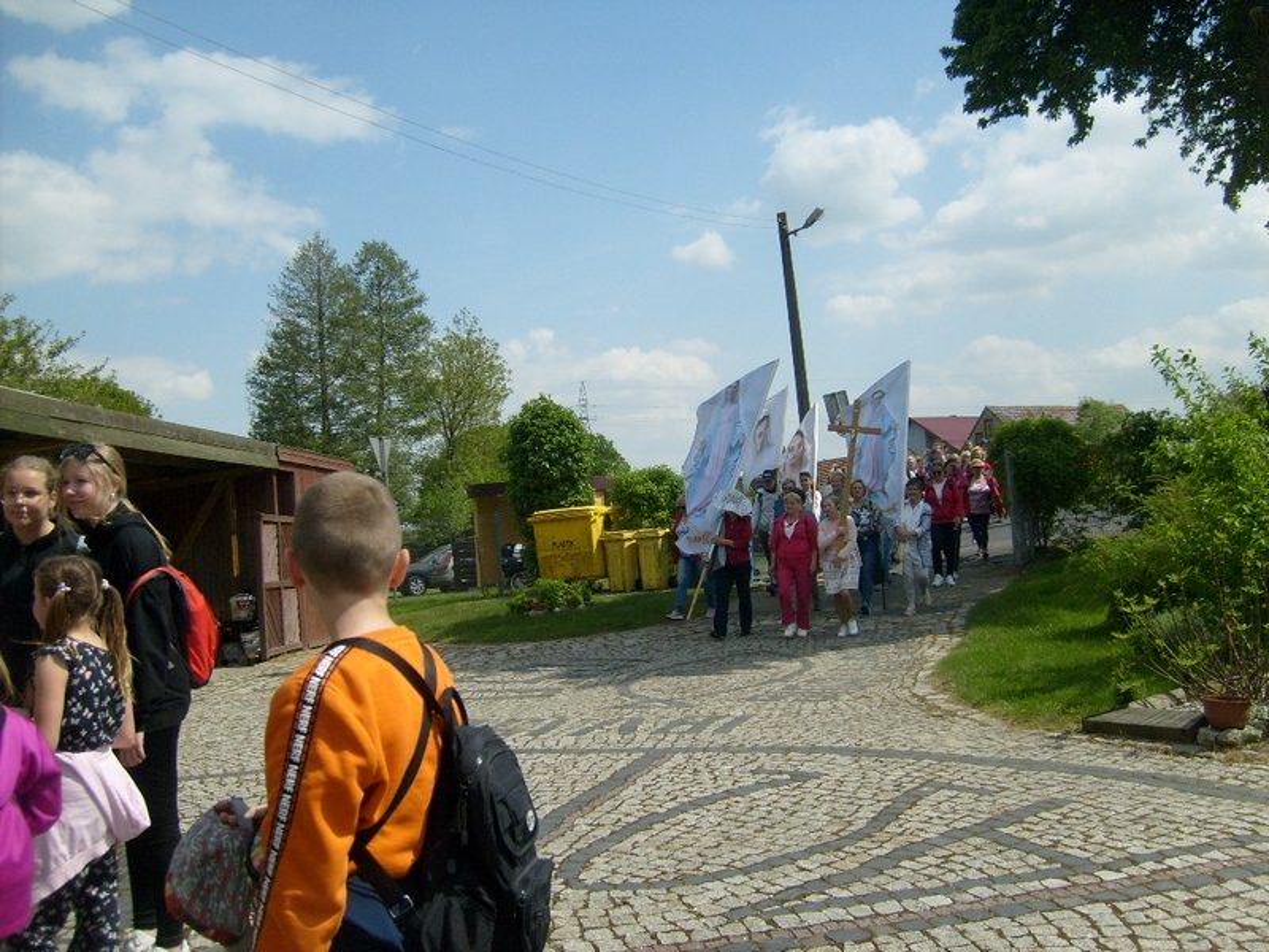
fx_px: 1283
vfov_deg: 40.7
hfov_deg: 52.6
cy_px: 476
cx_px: 634
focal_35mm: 35
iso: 80
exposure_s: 1/500
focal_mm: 5.8
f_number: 7.1
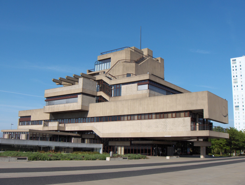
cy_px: 92
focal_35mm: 39
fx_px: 276
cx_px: 122
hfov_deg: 47.8
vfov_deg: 36.9
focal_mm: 8
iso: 50
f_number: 4.8
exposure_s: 1/625
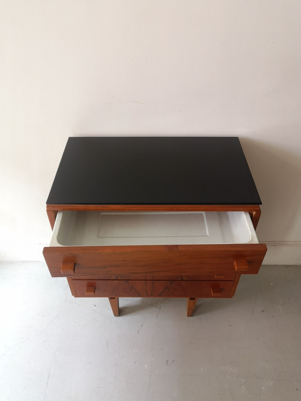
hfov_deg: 51.4
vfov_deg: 65.3
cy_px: 200
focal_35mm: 27
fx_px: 313
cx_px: 150
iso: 400
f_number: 1.8
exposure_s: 1/33.3
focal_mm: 3.95
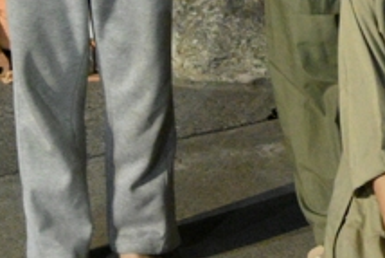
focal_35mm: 228
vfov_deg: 5.9
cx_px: 532
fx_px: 2440
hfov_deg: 8.9
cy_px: -166
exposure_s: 1/80
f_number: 4
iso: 16000
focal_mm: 50
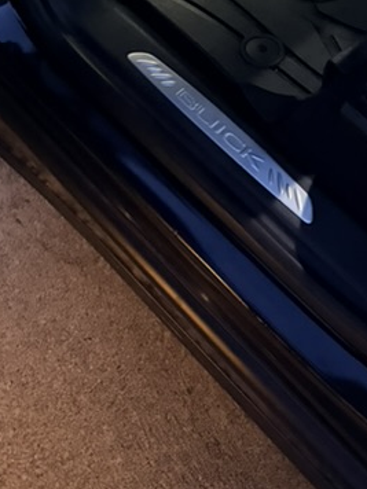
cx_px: 377
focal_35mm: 69
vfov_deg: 23.7
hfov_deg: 20.5
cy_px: -199
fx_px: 975
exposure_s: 1/29
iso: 1600
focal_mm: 6.76
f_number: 1.78
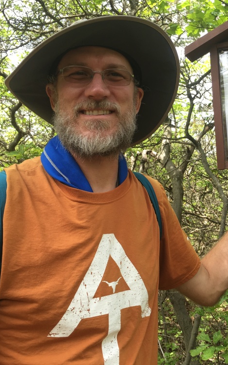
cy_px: 178
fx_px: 418
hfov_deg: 29.7
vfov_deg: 47.2
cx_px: 190
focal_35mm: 42
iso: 25
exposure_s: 1/154
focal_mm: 4.15
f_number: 2.2
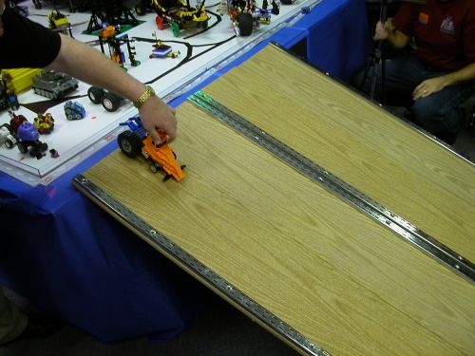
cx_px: 238
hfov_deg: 50.1
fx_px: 508
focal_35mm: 37
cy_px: 178
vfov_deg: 38.7
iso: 100
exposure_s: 1/9.5
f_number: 2.7
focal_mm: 5.6
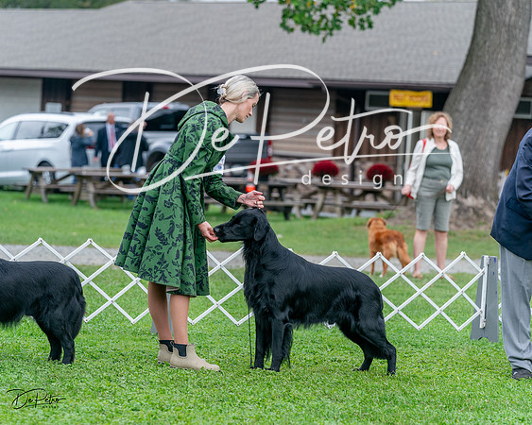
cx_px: 266
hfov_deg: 13.1
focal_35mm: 148
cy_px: 212
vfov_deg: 10.5
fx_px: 2322
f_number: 4
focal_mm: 131
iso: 640
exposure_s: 1/800
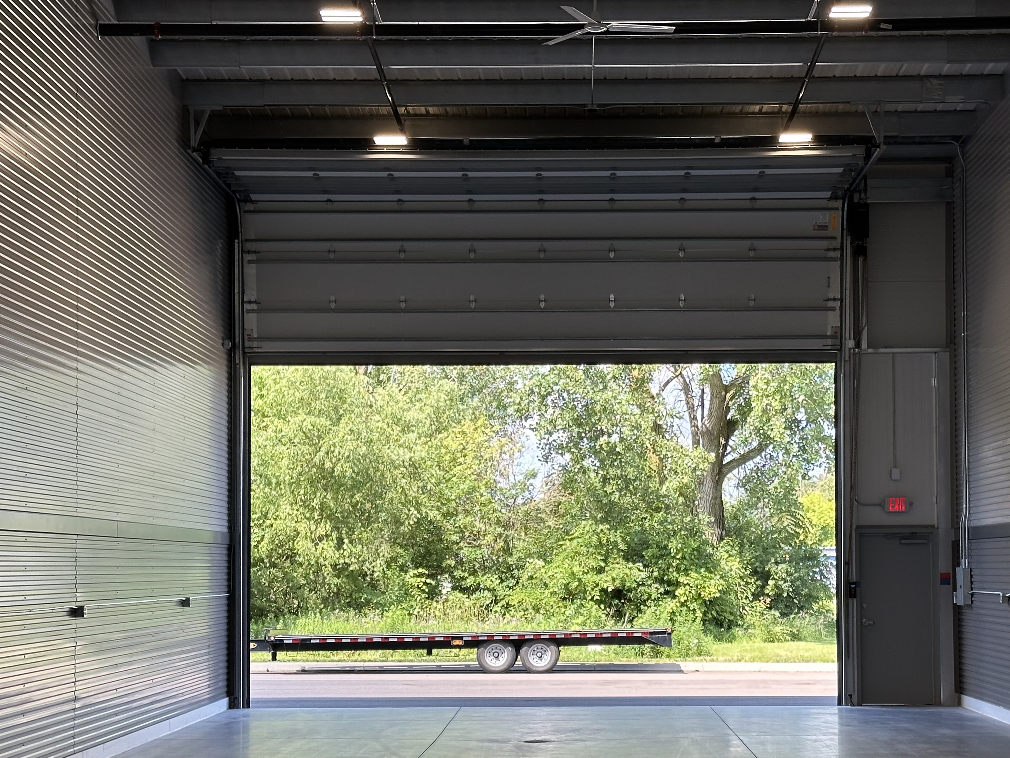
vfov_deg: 21.6
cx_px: 571
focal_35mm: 68
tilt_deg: +2.1
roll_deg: -0.6
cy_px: 485
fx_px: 1984
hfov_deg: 28.5
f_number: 1.78
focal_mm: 6.86
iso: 64
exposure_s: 1/389
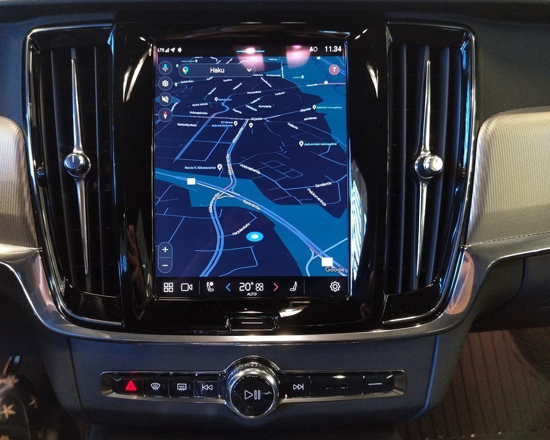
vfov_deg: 47.1
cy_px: 221
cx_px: 251
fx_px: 505
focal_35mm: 31
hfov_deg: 57.1
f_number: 1.9
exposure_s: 1/60
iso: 4840
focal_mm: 5.52
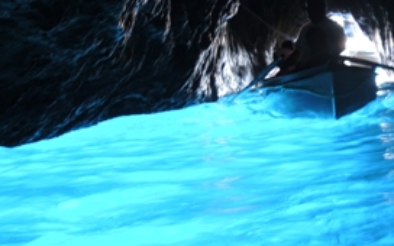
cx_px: 313
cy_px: 68
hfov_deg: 23.7
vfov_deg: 15.1
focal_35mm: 86
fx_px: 923
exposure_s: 1/13
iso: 400
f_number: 2.5
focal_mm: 9.9
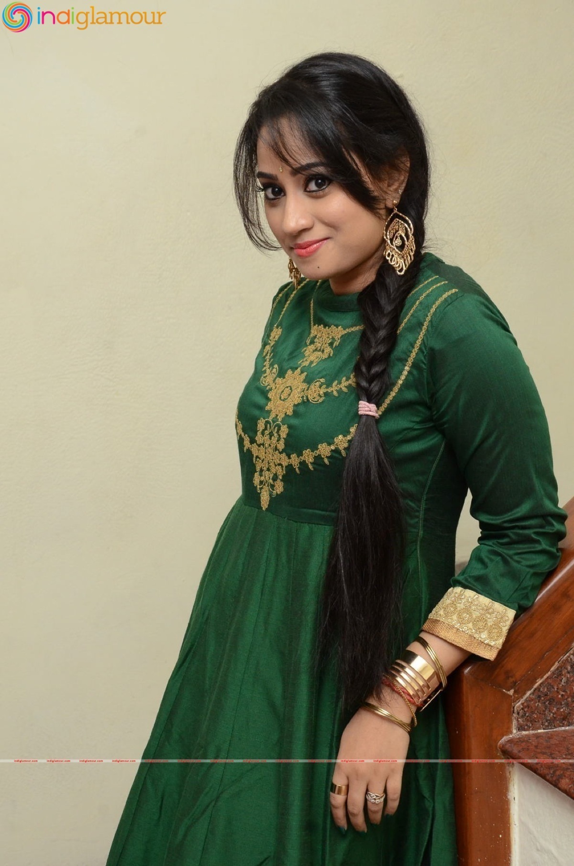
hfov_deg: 18.8
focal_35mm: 72
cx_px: 287
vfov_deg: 28.1
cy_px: 433
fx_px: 1730
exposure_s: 1/125
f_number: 7.1
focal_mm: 48
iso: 1600
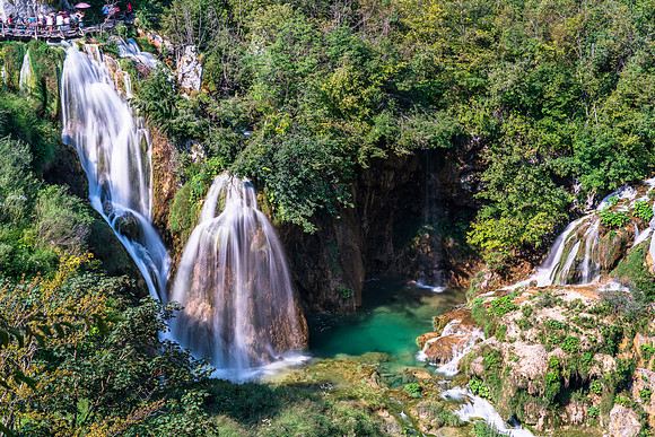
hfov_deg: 23.9
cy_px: 218
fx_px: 1547
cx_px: 328
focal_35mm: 85
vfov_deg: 16.1
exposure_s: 1/1.67
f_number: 10
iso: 100
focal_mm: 85
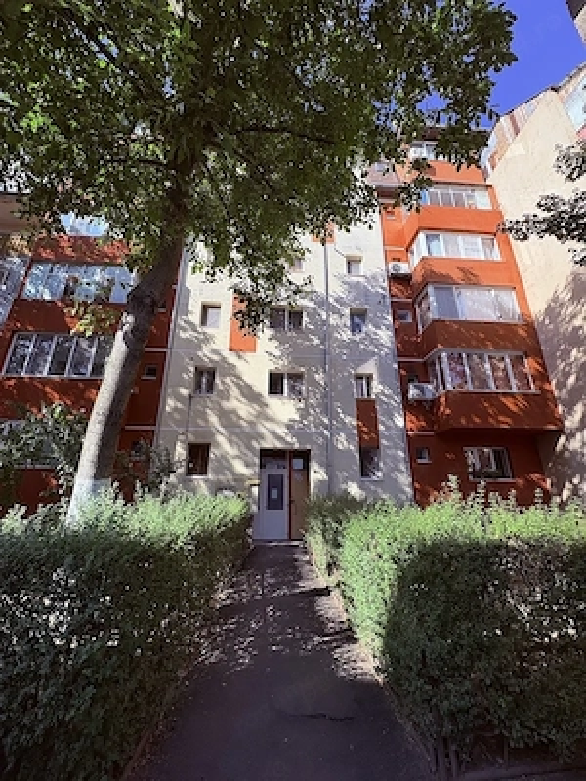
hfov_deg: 85.7
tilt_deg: +19.8
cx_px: 293
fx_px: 316
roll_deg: -0.9
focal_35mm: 14
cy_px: 390
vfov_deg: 102.1
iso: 50
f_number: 2.2
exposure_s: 1/779
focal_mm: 2.22
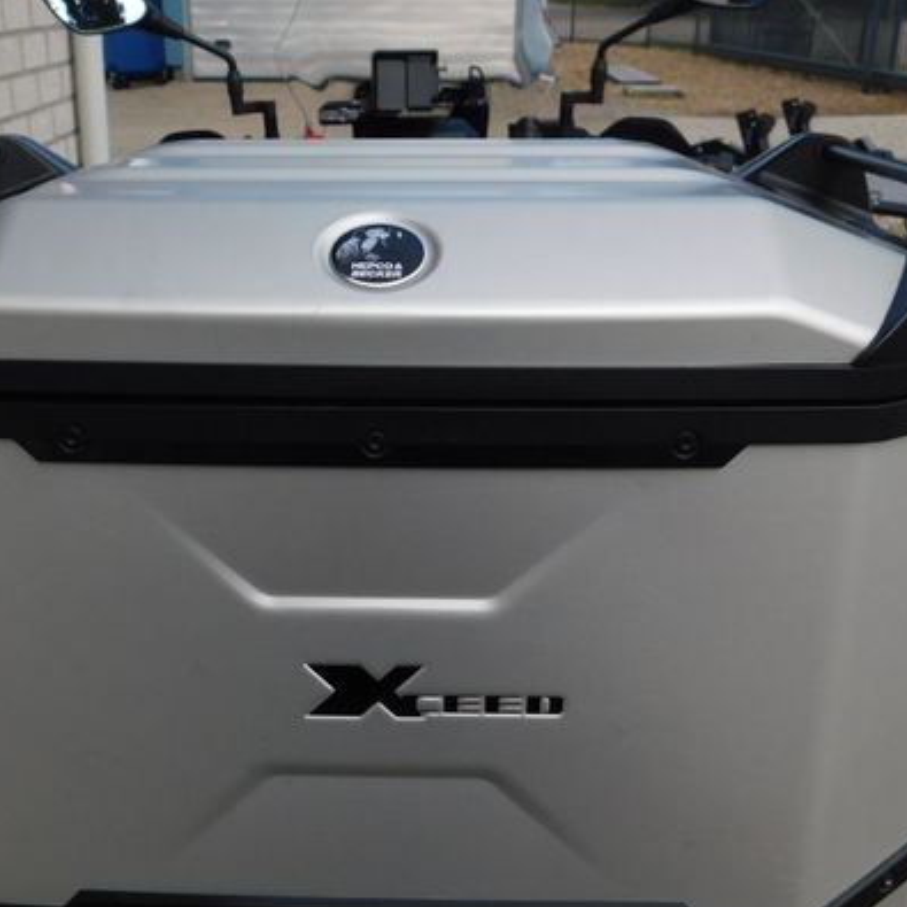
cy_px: 530
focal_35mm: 43
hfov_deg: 39.1
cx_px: 383
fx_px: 1275
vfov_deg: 39.1
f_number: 3.2
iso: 125
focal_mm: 5.3
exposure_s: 1/800
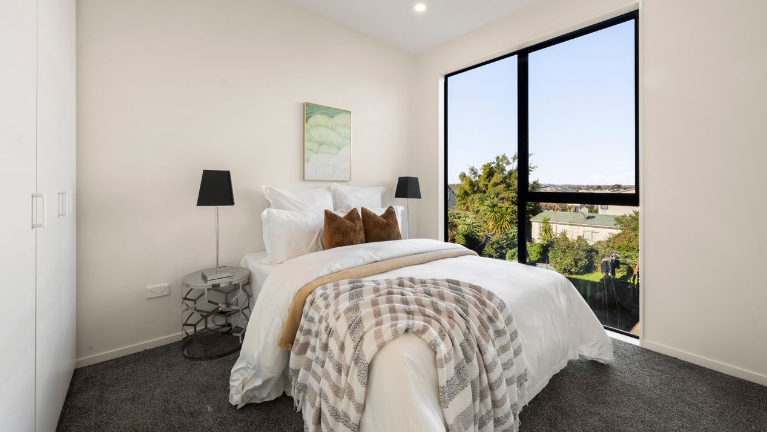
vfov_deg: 70.1
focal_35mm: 15
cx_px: 391
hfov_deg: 103.0
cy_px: 183
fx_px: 305
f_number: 10
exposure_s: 1/8
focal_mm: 14
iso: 250
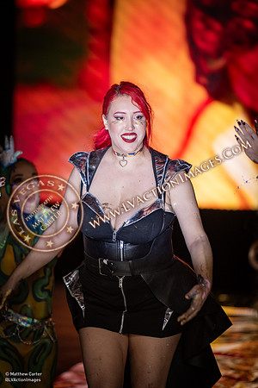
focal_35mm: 200
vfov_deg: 10.3
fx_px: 2150
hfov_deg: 6.9
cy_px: 194
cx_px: 129
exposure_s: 1/400
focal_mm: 200
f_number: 2.8
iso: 1250
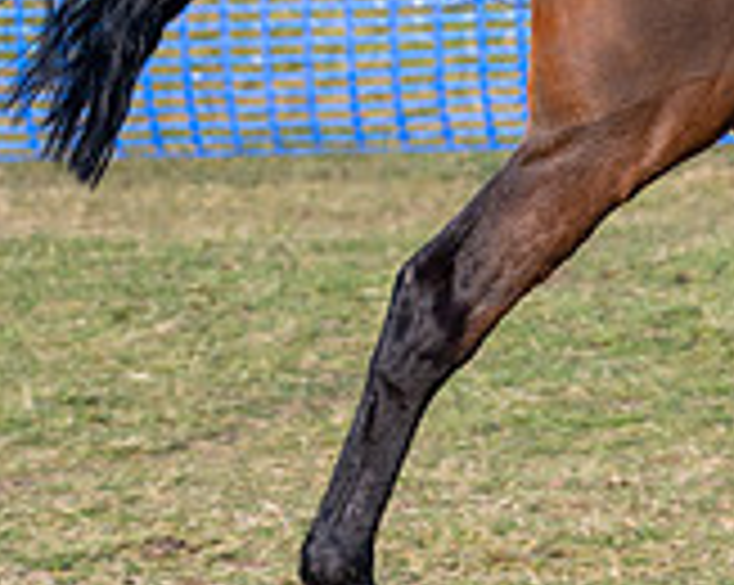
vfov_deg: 2.7
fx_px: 12585
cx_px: 1231
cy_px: -170
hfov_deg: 3.3
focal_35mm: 580
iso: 125
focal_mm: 96
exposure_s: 1/1000
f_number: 2.8
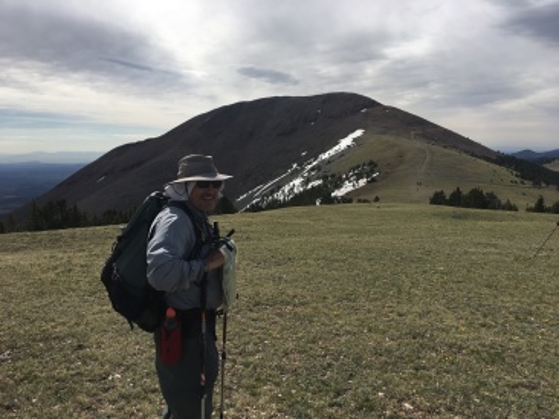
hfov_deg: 61.7
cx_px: 280
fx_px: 468
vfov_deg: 48.2
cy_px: 210
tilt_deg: -6.6
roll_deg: +1.8
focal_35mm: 29
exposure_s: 1/2481
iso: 25
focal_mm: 4.15
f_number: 2.2
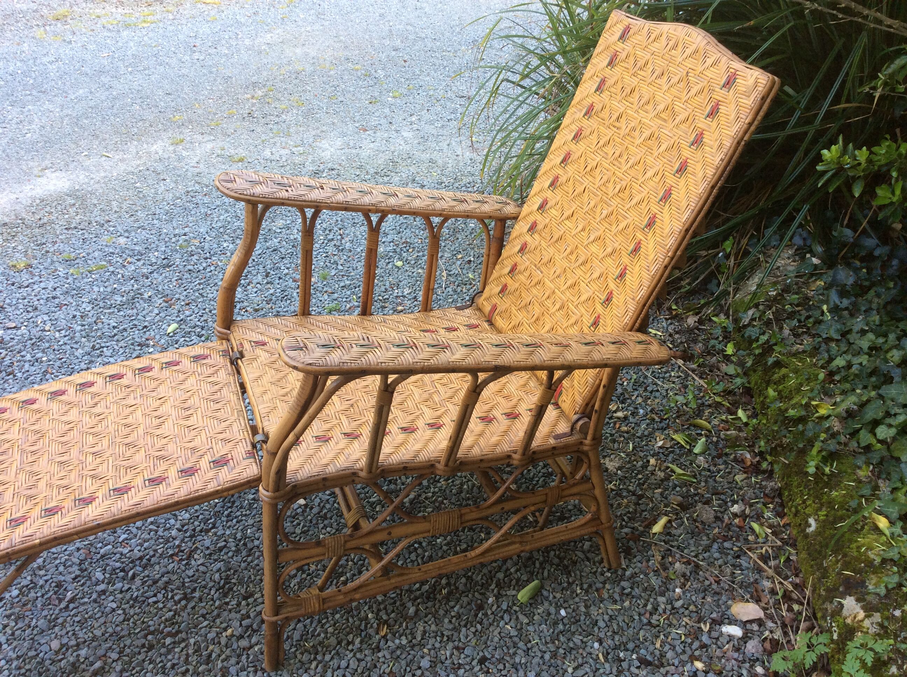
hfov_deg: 56.9
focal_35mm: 32
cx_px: 454
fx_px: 837
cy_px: 338
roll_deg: -1.1
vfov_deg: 44.1
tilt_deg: -34.1
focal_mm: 3.3
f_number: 2.4
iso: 50
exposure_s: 1/100
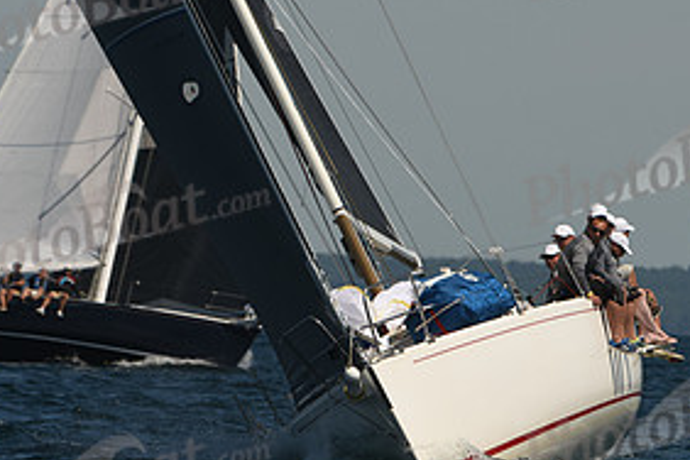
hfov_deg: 2.5
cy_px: 324
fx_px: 15773
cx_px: 399
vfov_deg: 1.7
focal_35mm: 823
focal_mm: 400
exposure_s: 1/1000
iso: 250
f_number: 8
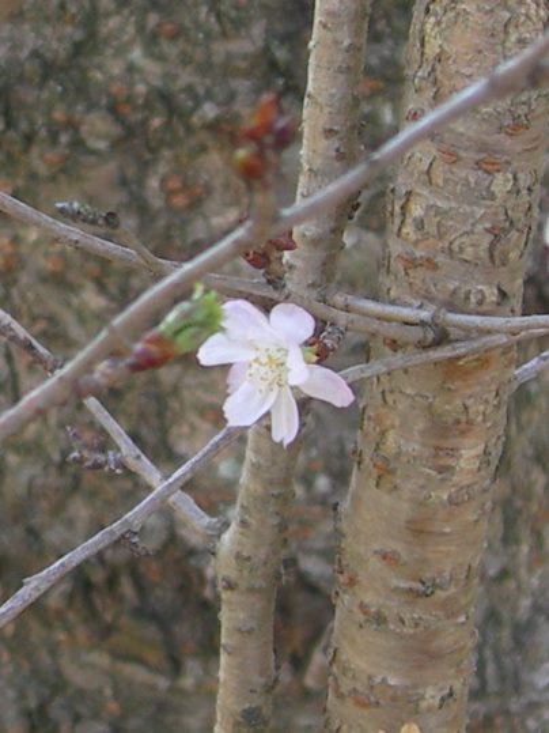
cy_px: 366
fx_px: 804
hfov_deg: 37.7
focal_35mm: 38
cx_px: 274
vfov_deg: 49.0
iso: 50
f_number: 2.8
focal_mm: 7.8
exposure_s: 1/113
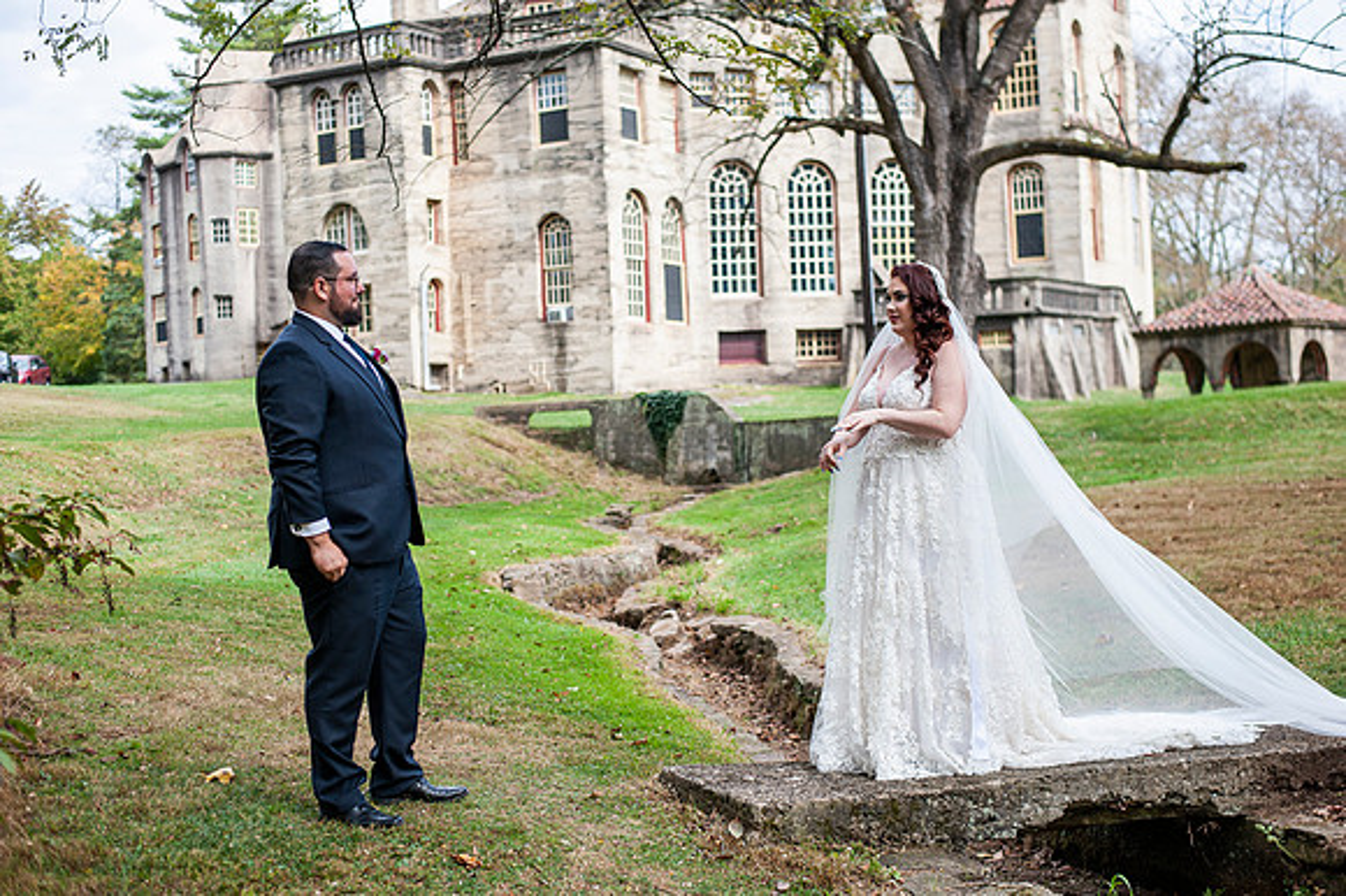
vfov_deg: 27.0
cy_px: 448
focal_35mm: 50
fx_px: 1868
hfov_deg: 39.6
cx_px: 673
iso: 400
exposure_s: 1/2500
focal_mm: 50
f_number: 2.8
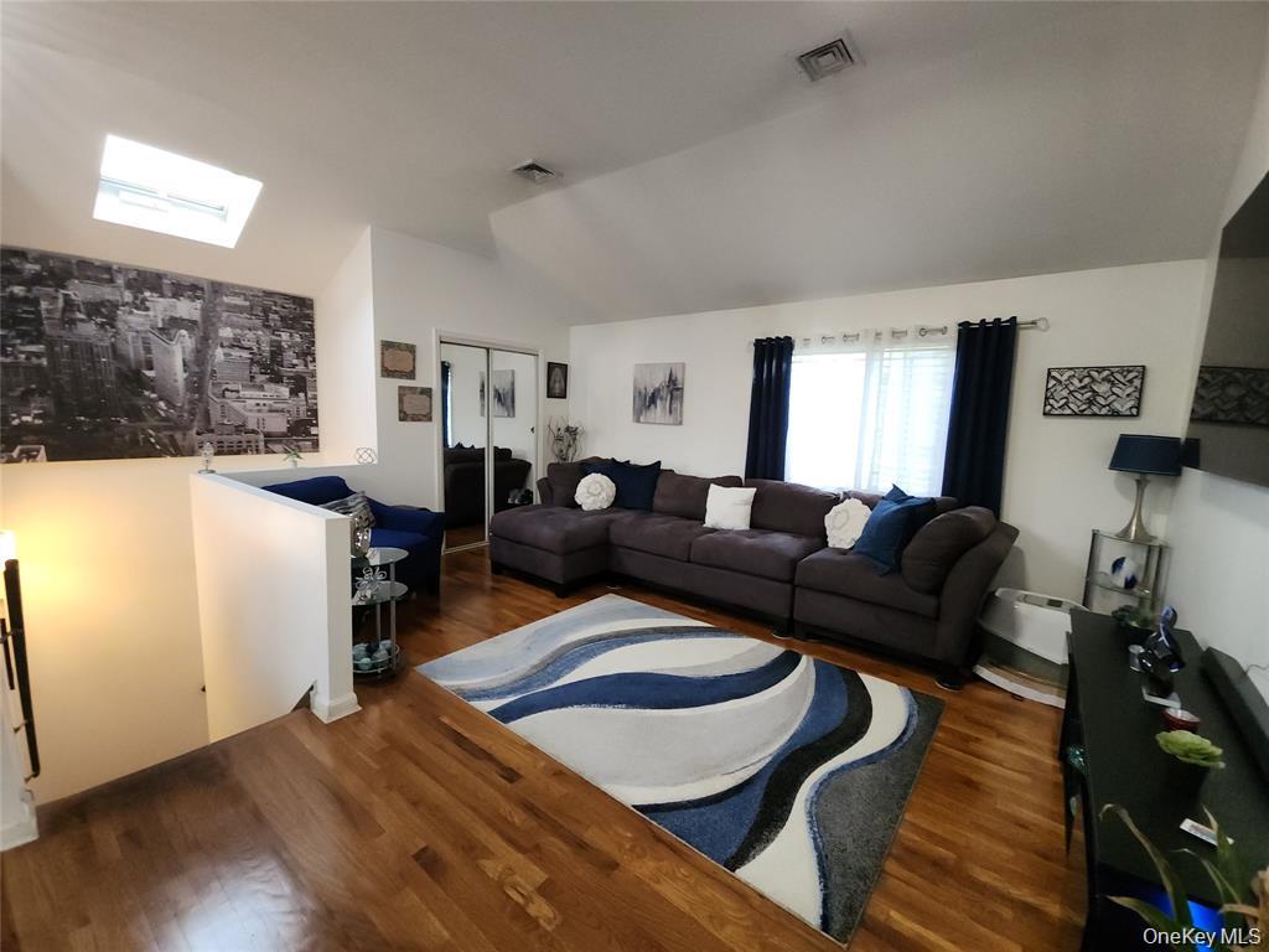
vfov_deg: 89.9
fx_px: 477
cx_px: 634
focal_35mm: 13
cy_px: 476
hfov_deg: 106.2
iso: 320
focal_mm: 2.2
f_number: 2.2
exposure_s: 1/60
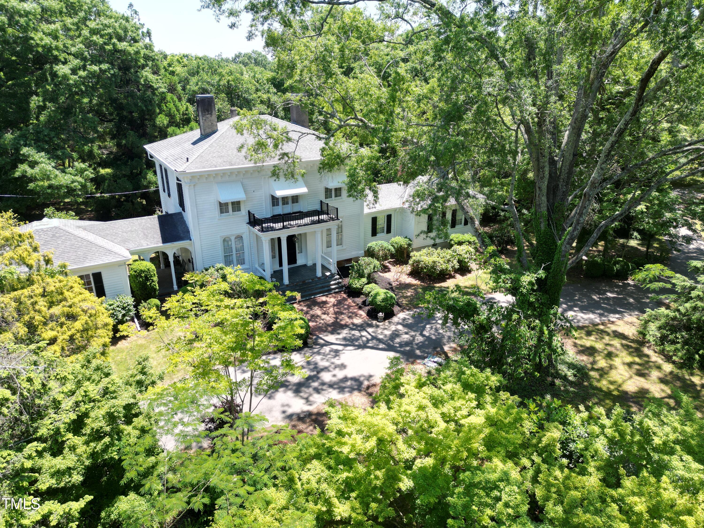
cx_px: 352
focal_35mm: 24
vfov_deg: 56.8
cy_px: 264
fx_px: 488
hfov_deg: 71.6
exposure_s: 1/1000
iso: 100
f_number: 1.7
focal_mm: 6.72
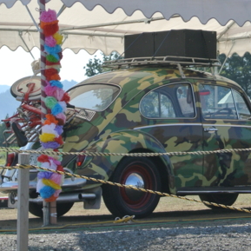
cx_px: 237
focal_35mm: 191
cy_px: 107
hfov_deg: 9.1
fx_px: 1567
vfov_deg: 9.2
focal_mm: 30
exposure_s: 1/400
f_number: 5.6
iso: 100
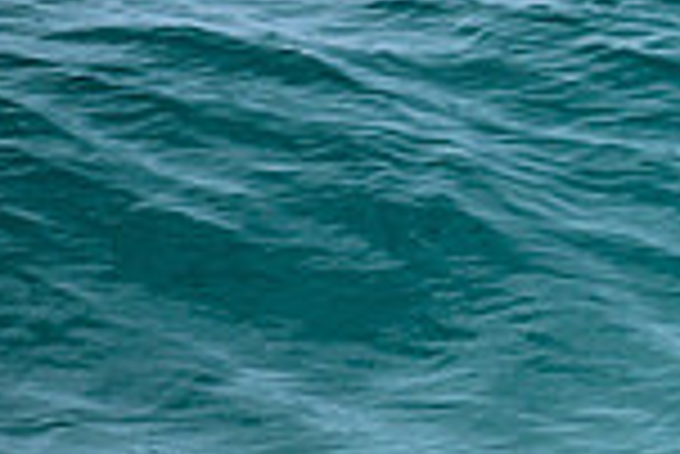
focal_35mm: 3692
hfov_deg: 0.6
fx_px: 69803
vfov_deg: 0.4
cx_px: 1429
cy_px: 197
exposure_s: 1/3200
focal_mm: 800
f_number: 6.3
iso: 400
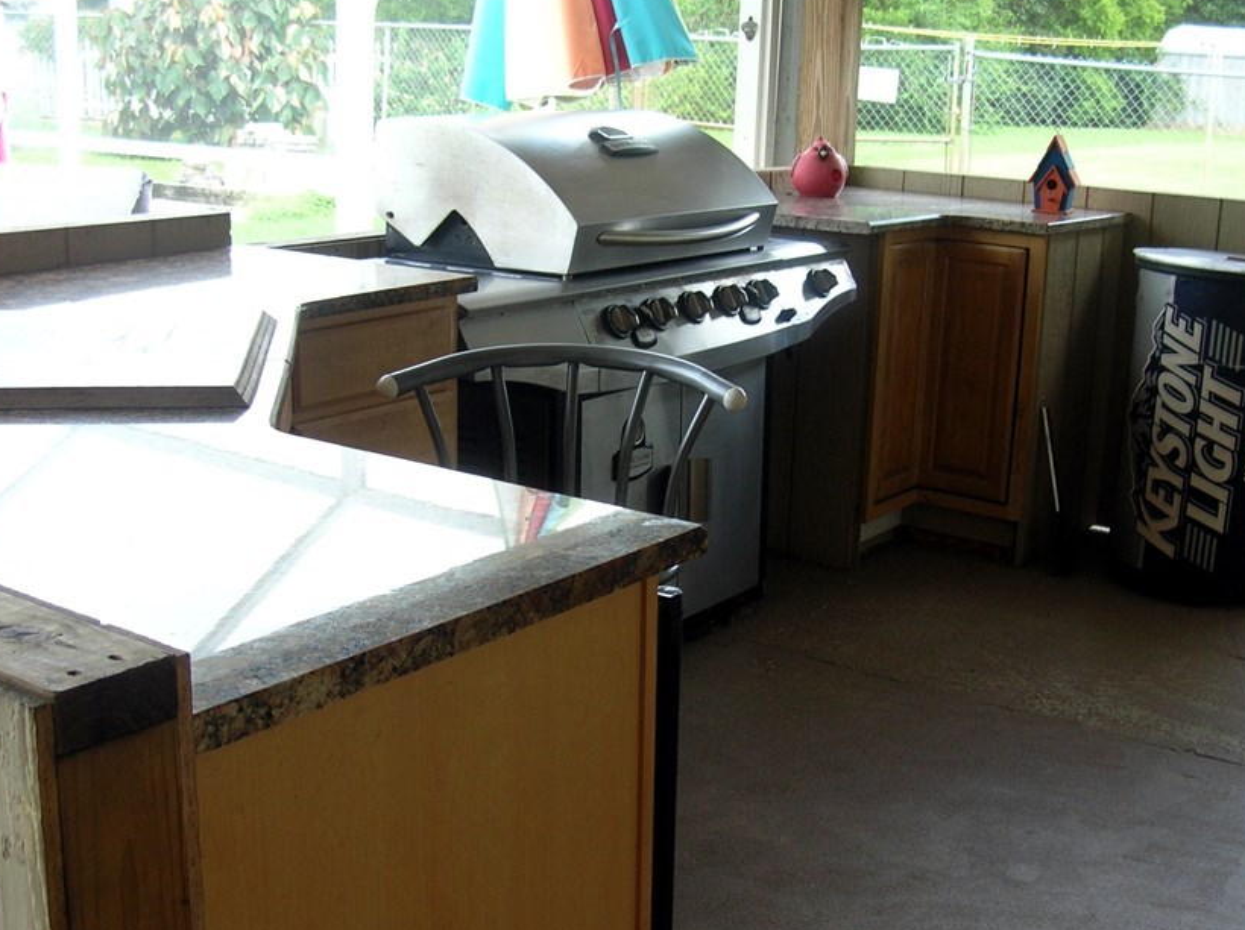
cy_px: 498
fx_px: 1617
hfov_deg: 42.1
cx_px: 660
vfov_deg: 32.1
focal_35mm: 45
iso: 50
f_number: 2.7
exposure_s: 1/49.2
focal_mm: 6
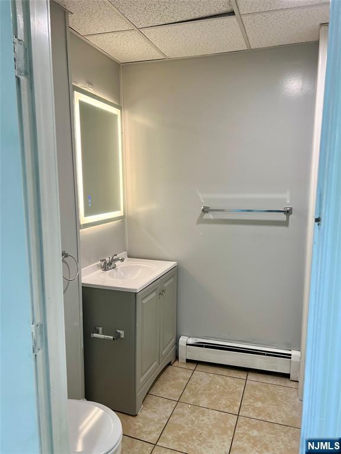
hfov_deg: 53.1
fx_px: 341
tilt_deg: -7.3
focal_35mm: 26
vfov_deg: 67.3
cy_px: 227
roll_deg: +0.8
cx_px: 170
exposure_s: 1/120
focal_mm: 5.7
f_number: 1.5
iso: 80
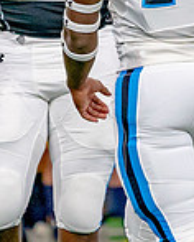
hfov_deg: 0.8
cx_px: 139
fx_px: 13873
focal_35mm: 1937
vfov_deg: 1.0
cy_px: 5
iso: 6400
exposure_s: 1/2000
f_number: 5.6
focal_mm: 400
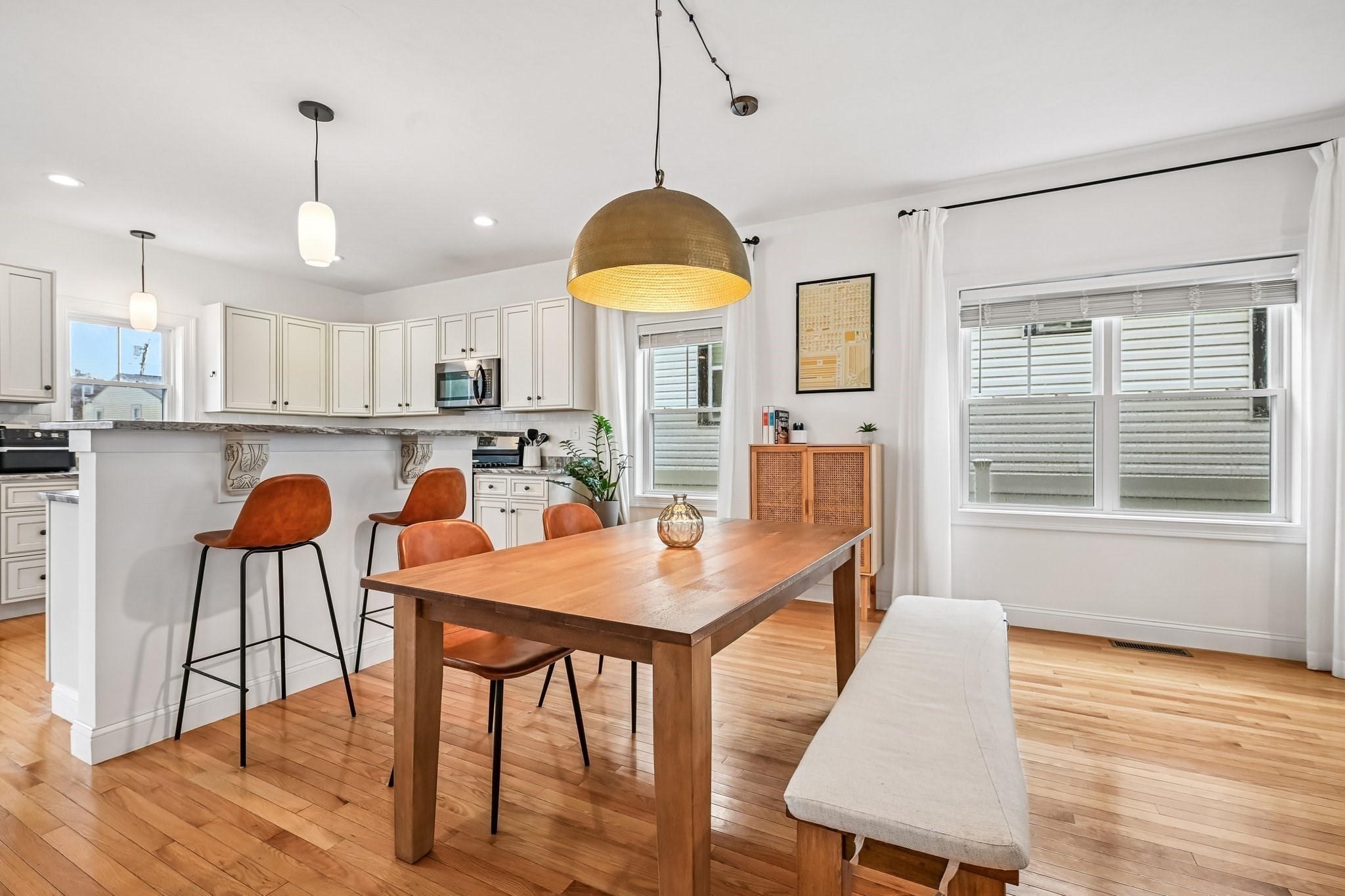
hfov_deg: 96.7
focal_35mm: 16
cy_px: 448
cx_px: 672
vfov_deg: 73.7
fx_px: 598
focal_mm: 16
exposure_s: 1/20
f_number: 8
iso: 400
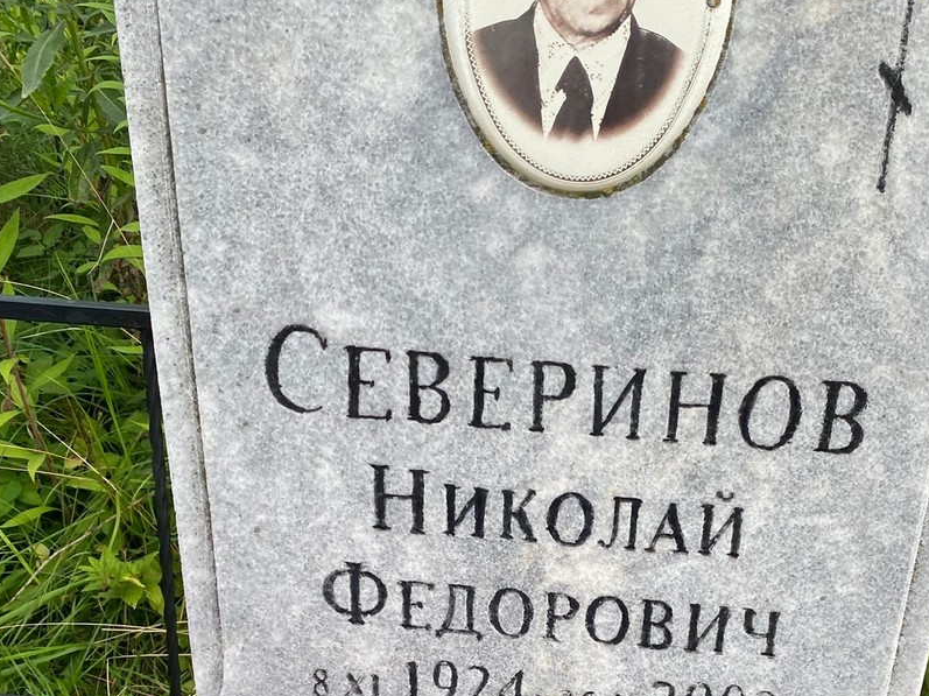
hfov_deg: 40.3
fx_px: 1261
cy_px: 568
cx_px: 551
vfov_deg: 30.0
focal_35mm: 47
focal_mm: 4.25
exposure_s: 1/539
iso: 32
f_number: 1.8
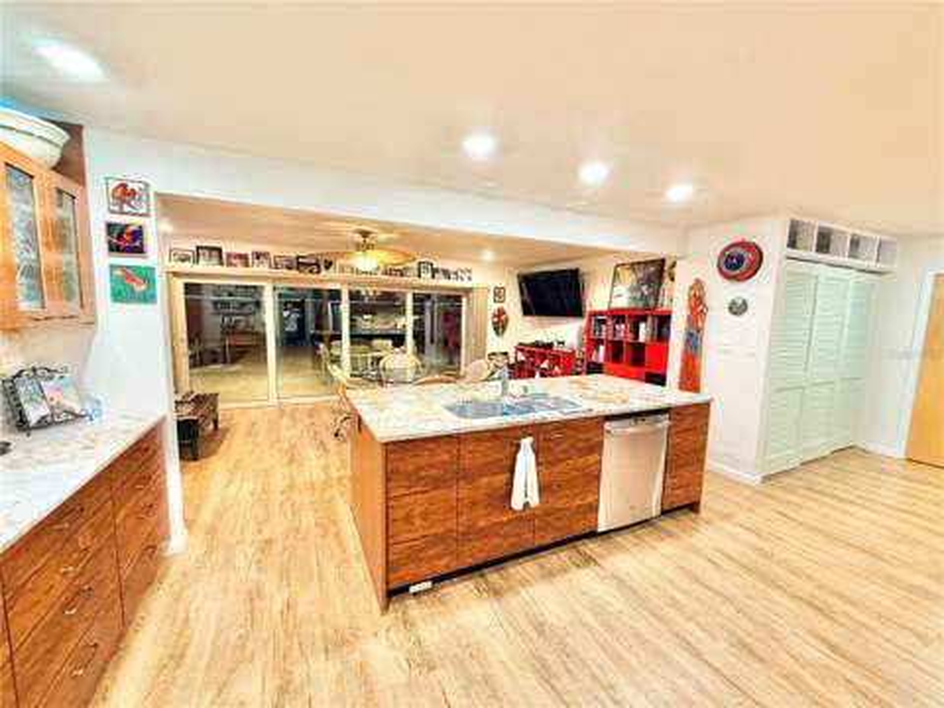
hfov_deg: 102.1
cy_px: 354
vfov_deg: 85.7
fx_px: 382
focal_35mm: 14
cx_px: 472
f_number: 2.2
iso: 400
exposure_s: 1/60
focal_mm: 2.22
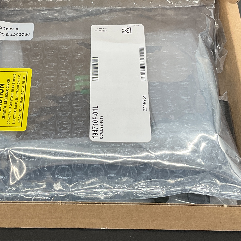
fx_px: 559
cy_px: 74
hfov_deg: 24.2
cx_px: 87
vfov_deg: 24.2
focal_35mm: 71
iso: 32
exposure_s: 1/100
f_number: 1.8
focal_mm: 3
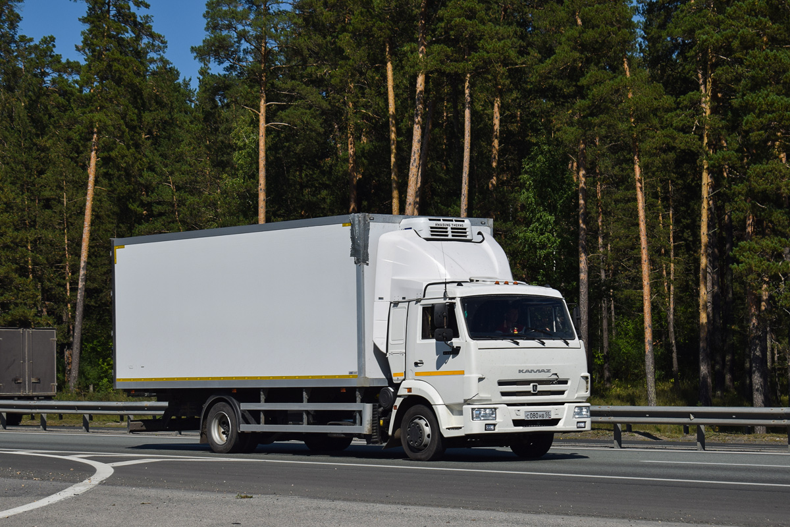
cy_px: 264
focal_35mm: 82
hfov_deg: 24.6
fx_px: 1810
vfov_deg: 16.6
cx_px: 395
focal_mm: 55
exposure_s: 1/1000
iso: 100
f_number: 6.3
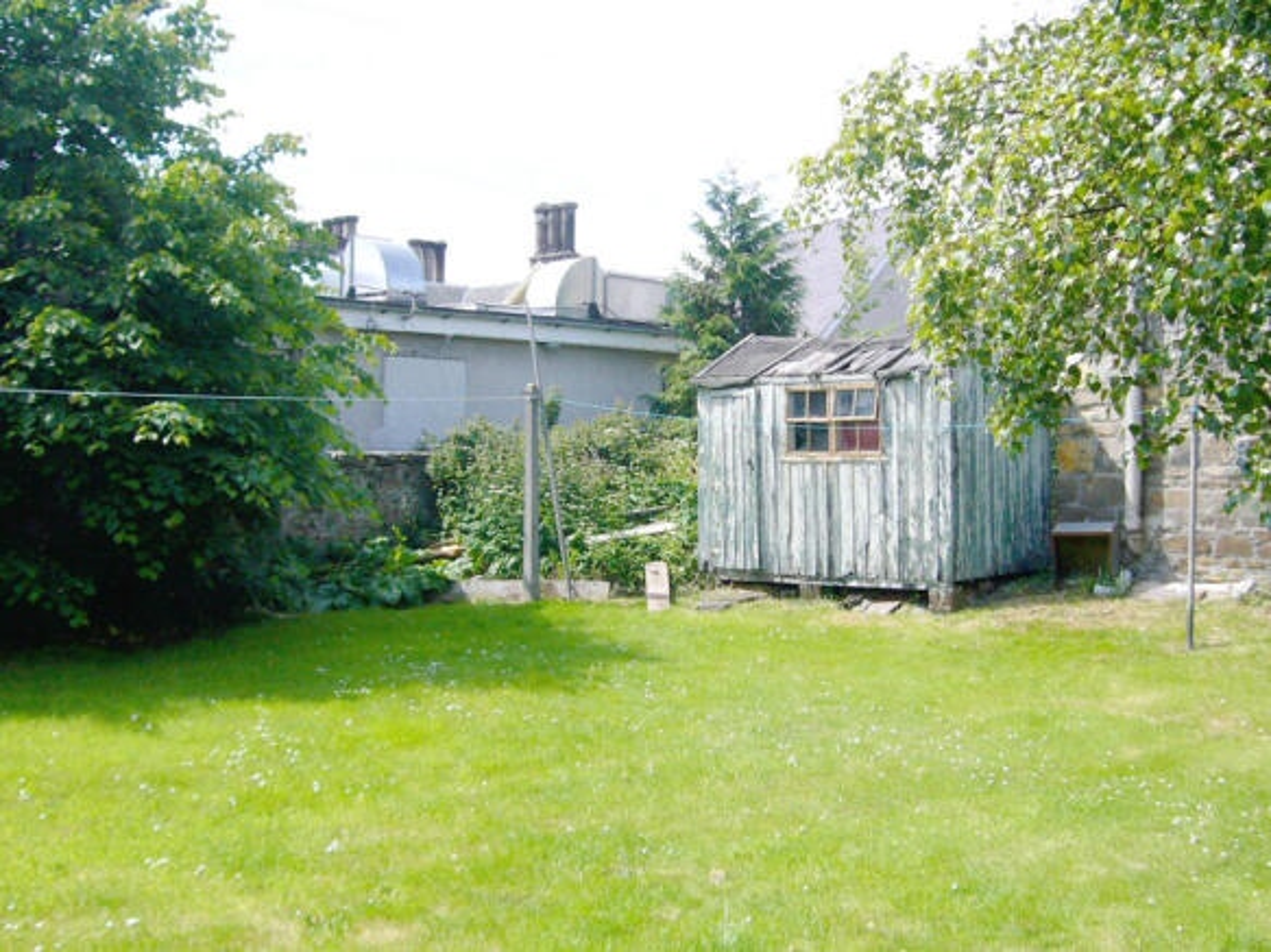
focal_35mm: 41
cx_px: 636
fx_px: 1505
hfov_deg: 45.8
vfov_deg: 35.1
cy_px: 476
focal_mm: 4.9
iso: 80
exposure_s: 1/160
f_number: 5.6
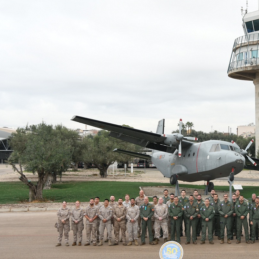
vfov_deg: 27.7
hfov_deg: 26.6
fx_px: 525
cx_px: 241
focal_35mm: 62
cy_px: 122
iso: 200
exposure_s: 1/25
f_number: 5
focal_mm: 26
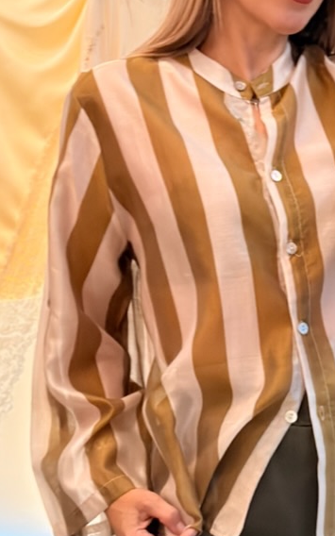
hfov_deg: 12.0
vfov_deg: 19.5
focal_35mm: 107
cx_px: 377
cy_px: 269
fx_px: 1563
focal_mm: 6.76
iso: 200
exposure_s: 1/120
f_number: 1.78
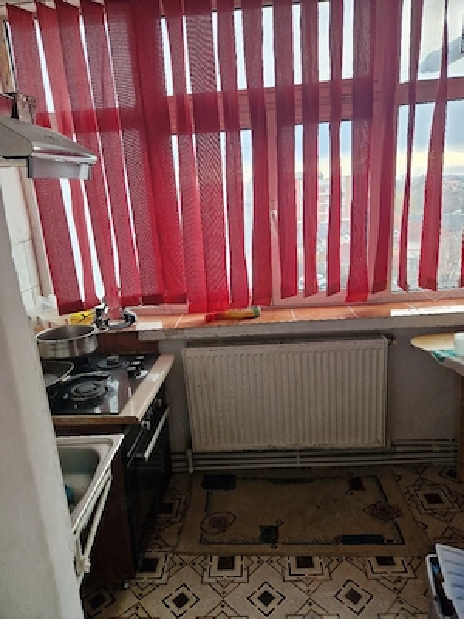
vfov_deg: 73.9
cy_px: 310
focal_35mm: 23
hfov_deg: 58.9
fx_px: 411
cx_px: 232
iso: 64
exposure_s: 1/182
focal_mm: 5.4
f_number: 1.8
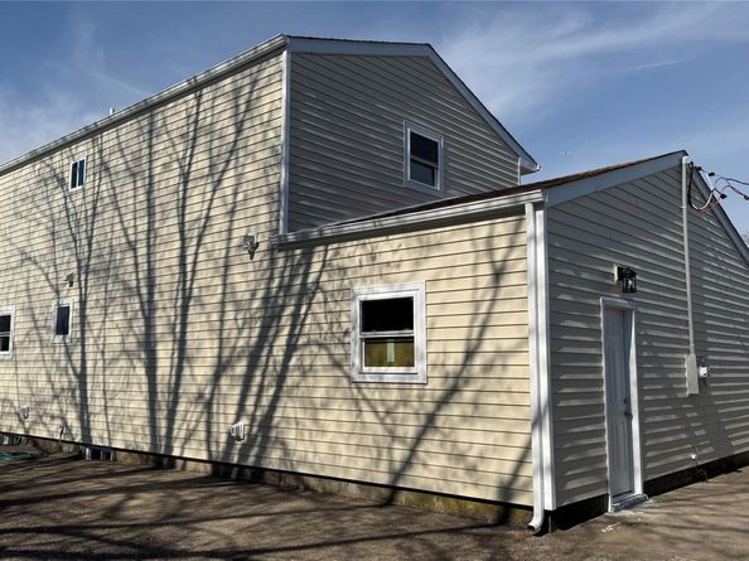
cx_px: 374
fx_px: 519
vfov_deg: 56.8
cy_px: 280
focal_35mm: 24
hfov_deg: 71.6
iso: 80
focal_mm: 6.76
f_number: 1.78
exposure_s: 1/10309
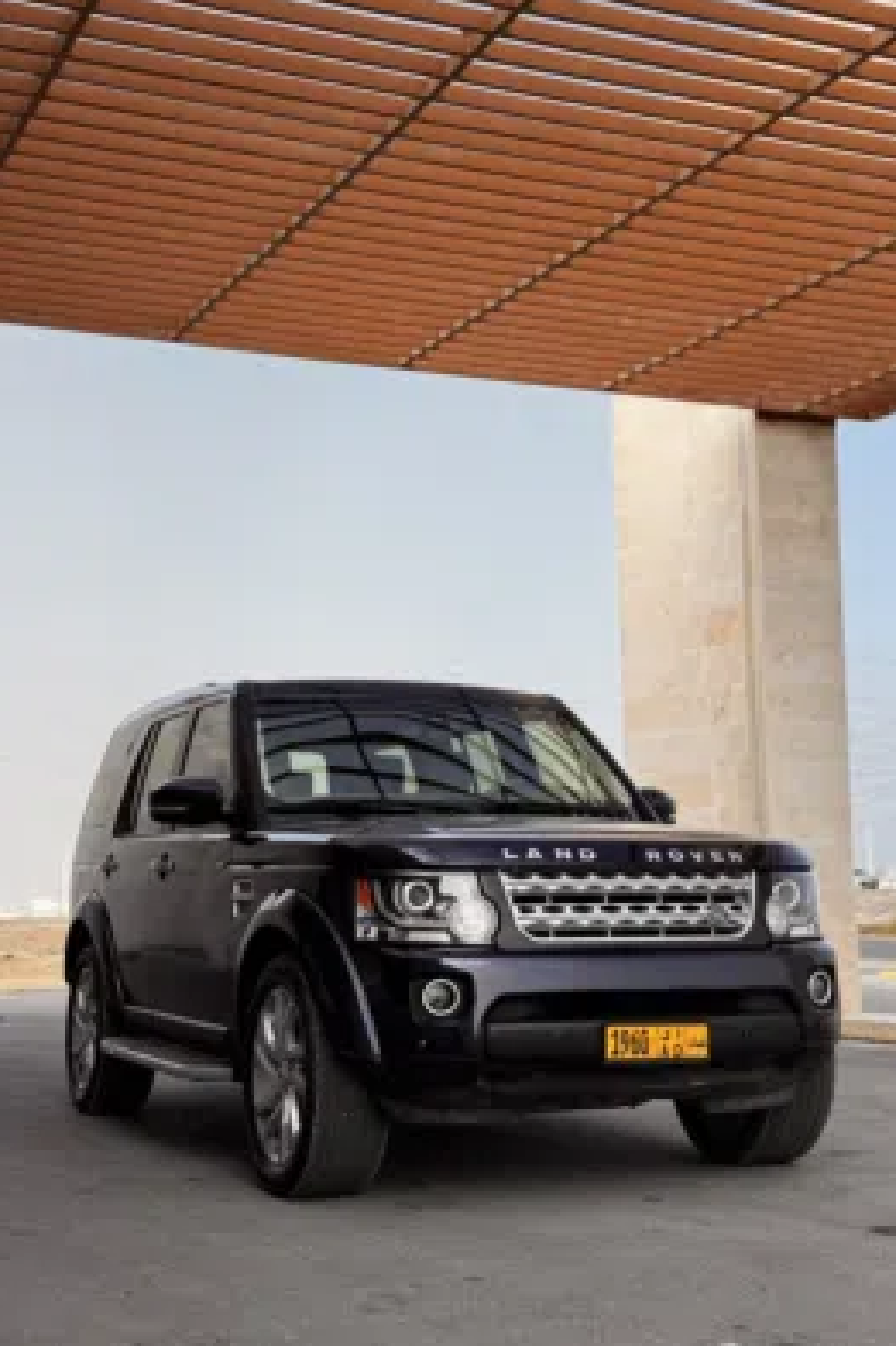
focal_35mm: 51
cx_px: 512
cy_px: 683
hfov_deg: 26.4
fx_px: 1906
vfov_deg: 38.9
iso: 64
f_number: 1.78
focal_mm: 6.76
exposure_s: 1/1770
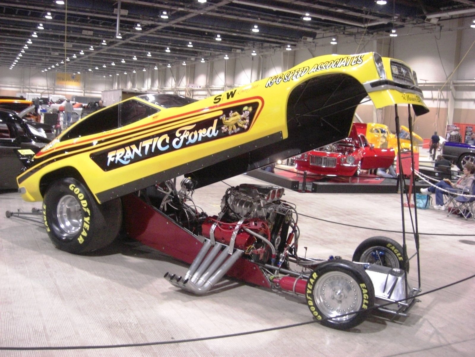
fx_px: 521
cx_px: 238
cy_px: 178
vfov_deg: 37.7
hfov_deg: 49.0
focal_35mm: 38
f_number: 2.8
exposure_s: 1/50
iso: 800
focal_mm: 7.9
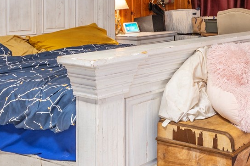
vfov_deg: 21.8
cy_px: 2
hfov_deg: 31.1
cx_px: 246
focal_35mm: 60
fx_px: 416
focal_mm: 15
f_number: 8
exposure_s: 1/1.67
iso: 100
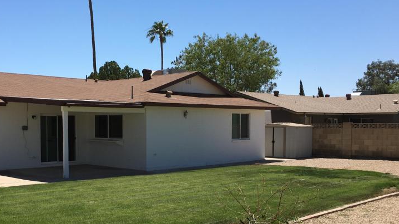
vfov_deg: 26.3
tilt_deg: -2.7
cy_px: 156
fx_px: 476
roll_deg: -0.7
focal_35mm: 45
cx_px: 144
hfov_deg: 45.0
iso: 25
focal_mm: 4.15
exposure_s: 1/1748
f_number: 2.2
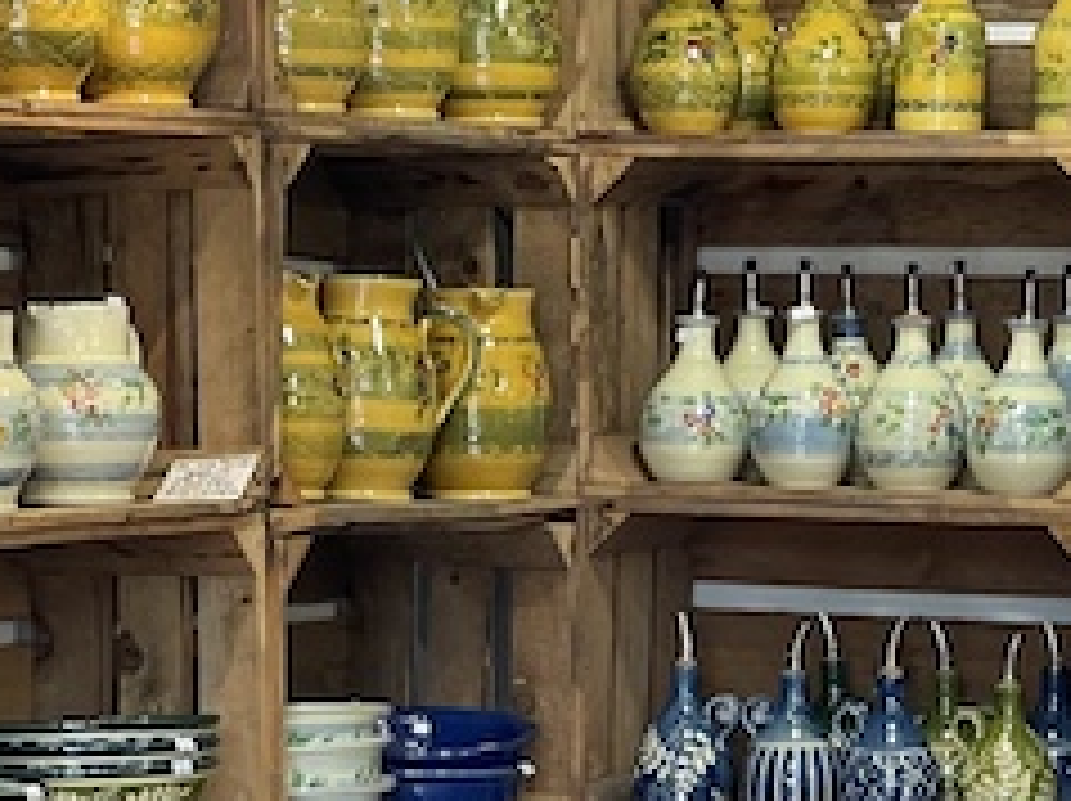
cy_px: 850
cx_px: 554
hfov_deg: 11.3
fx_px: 5409
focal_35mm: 175
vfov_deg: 8.4
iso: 125
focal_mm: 6
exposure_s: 1/99
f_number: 2
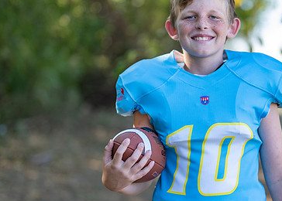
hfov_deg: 20.8
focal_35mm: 95
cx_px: 210
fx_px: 761
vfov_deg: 15.1
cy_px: 123
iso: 100
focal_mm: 50
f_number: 1.2
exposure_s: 1/1250
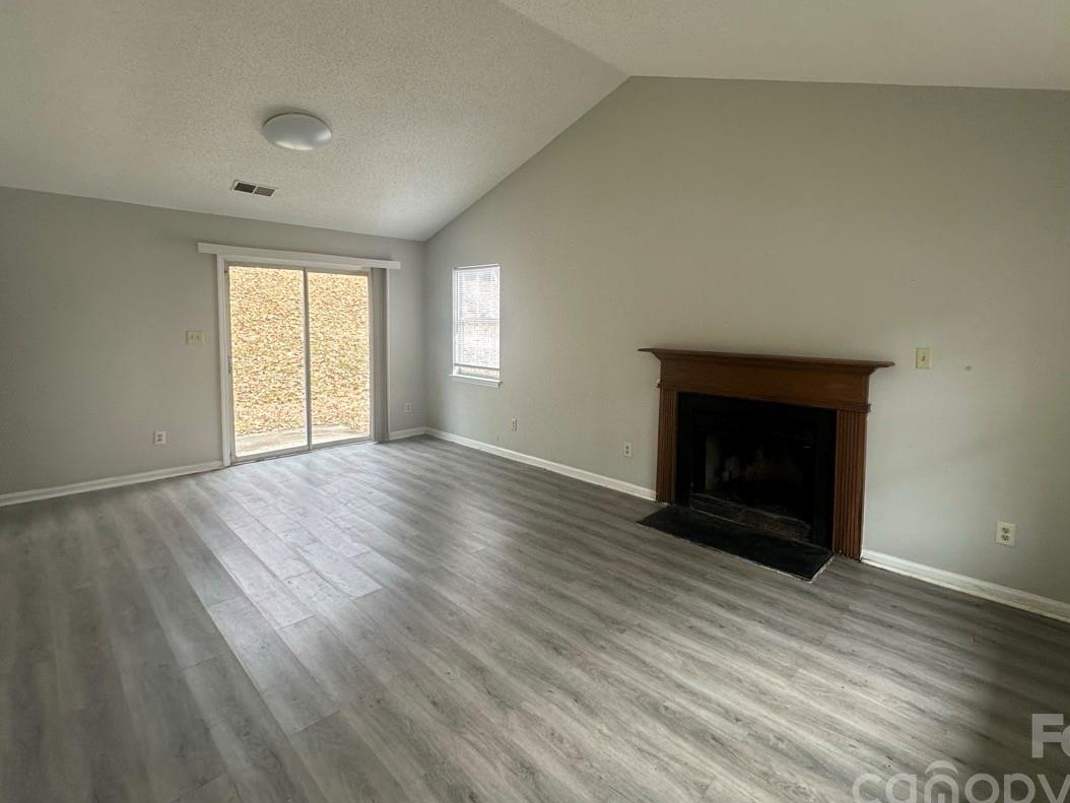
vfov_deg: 74.4
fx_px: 526
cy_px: 351
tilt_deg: -3.9
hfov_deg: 90.8
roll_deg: -0.5
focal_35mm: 17
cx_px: 585
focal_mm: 2.22
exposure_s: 1/99
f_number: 2.2
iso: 100
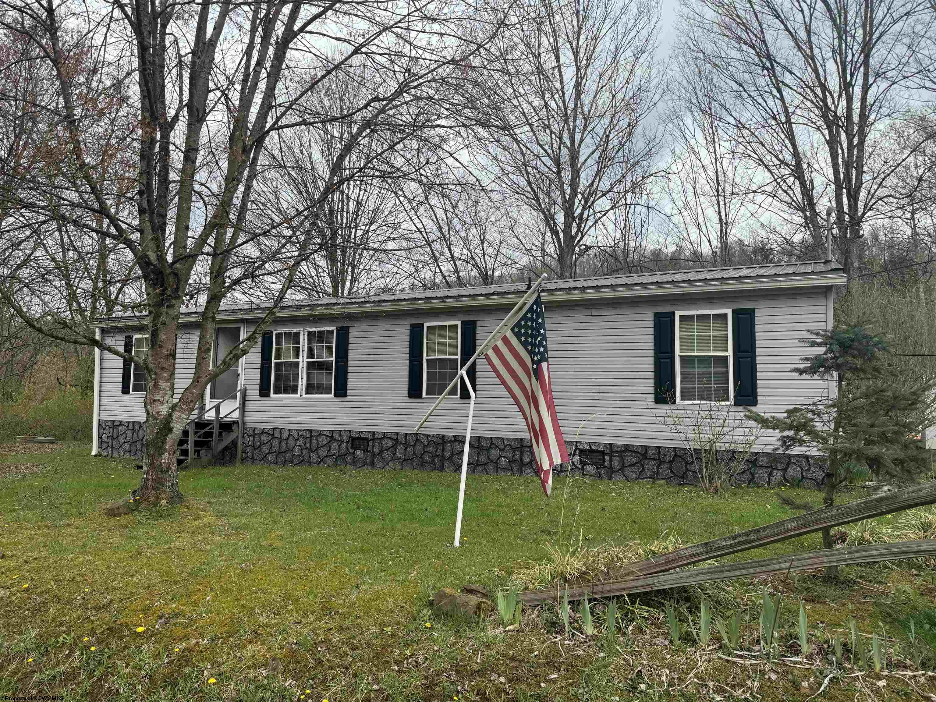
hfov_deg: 71.6
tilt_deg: +3.9
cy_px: 351
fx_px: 649
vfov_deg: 56.8
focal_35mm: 24
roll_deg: -1.5
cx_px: 468
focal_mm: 6.76
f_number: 1.78
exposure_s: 1/2604
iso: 80
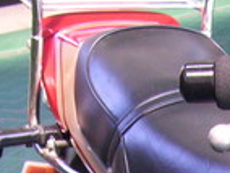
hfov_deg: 10.9
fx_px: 1198
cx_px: 225
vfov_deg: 7.6
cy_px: 435
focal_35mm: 180
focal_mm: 5.7
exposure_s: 1/30
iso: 100
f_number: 2.9
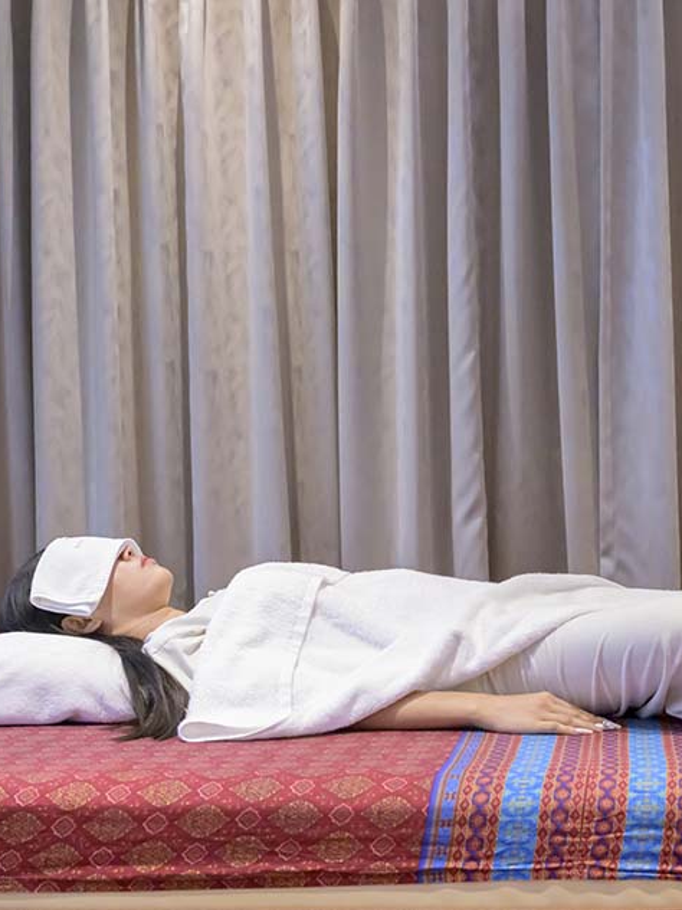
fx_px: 1419
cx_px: 534
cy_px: 459
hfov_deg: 26.6
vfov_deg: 35.5
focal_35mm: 54
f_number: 4.5
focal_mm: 37
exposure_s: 1/200
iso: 14400
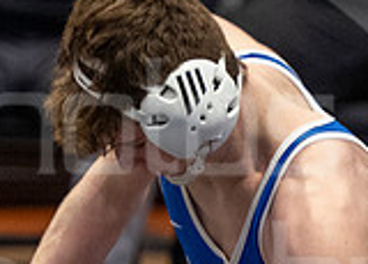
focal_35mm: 1003
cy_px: 590
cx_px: -48
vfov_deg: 1.4
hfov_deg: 2.0
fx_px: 10505
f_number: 2.8
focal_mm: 145
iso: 3200
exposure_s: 1/1000
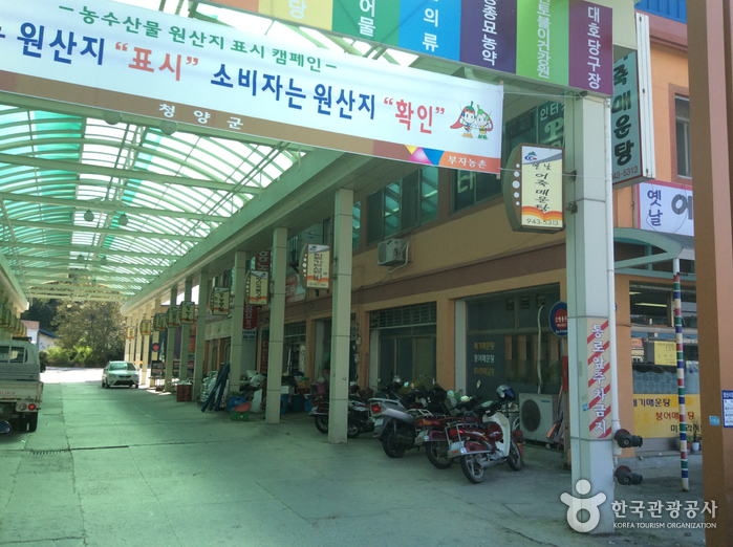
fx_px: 698
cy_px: 274
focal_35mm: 33
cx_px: 366
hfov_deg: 55.4
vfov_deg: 42.8
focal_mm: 3.3
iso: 32
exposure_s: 1/357
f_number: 2.4
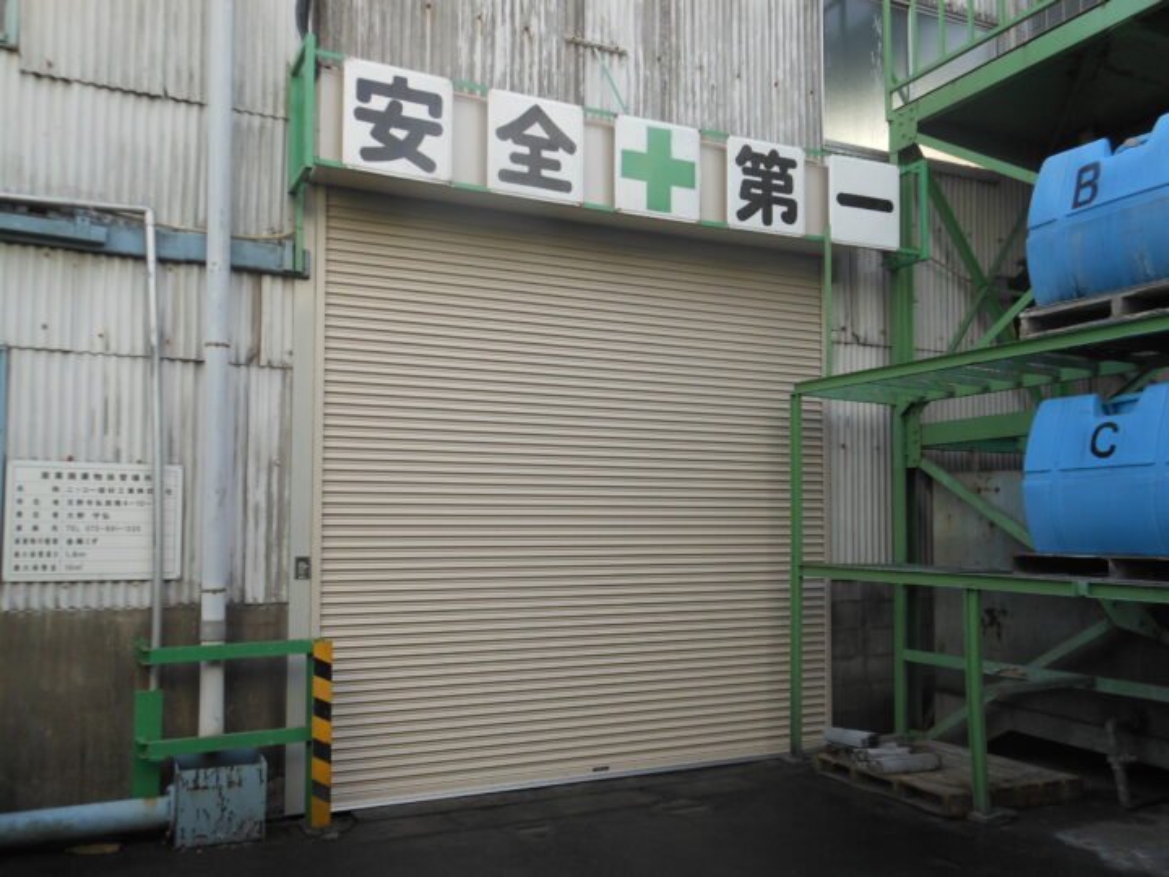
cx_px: 584
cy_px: 438
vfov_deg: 48.2
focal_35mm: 29
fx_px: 979
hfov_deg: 61.7
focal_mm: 5.2
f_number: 3.3
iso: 80
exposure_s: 1/160
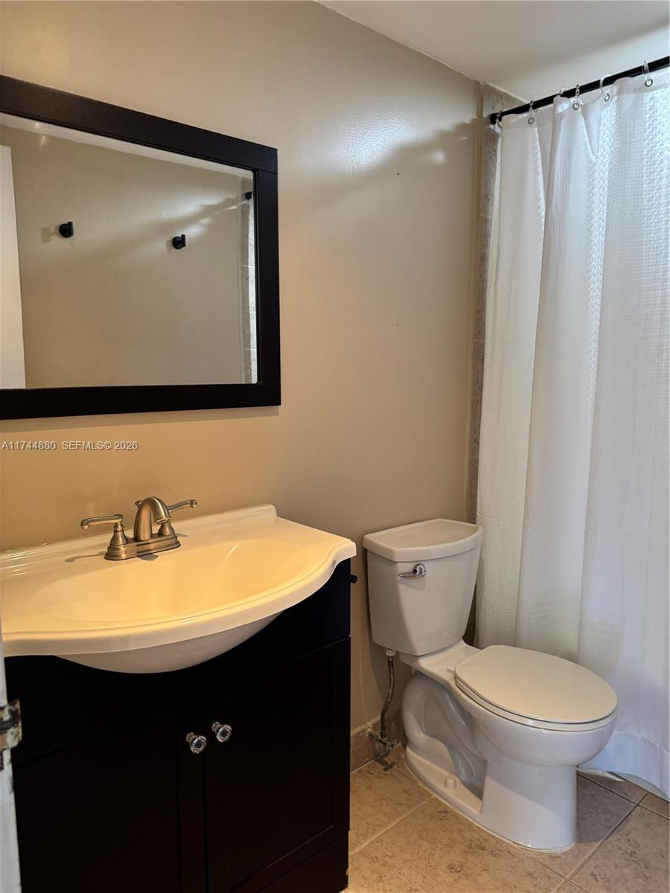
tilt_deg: -7.8
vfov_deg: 71.6
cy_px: 446
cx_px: 335
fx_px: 619
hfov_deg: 56.8
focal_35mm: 24
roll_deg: -1.1
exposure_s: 1/60
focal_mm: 6.76
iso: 250
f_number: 1.78
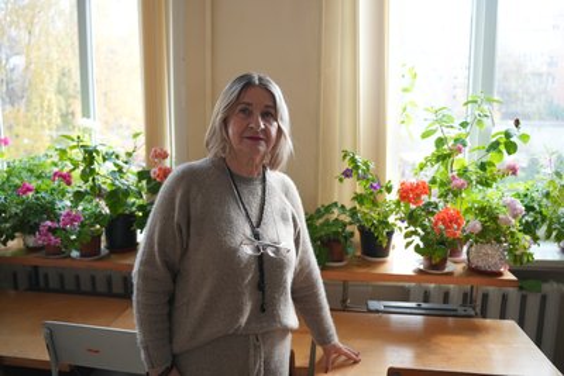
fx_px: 439
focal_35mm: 28
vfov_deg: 46.4
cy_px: 188
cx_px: 282
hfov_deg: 65.5
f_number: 2.8
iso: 500
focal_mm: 28
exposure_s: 1/50
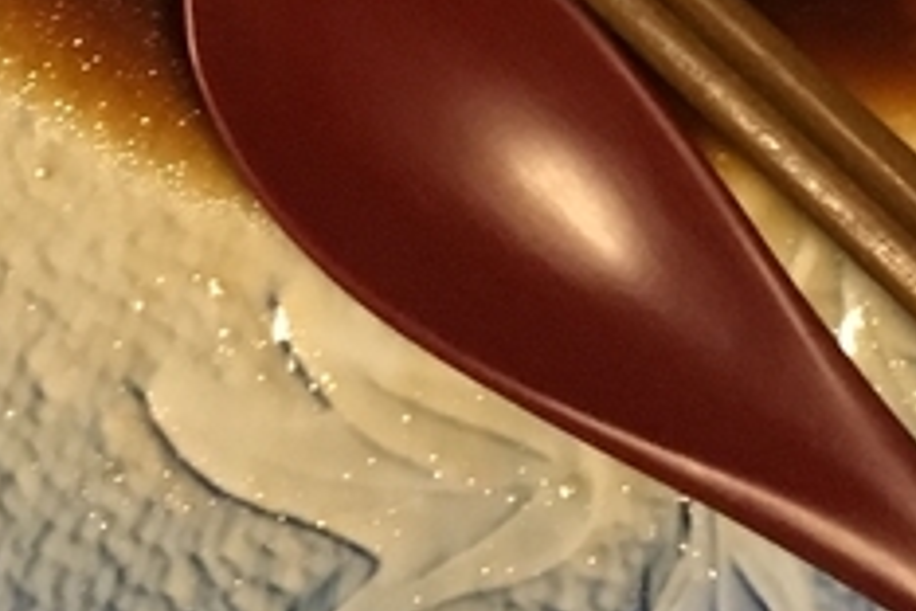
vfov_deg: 8.2
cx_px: 728
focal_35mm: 155
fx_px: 3944
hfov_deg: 13.2
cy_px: -803
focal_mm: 4.15
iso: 200
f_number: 2.2
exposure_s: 1/24
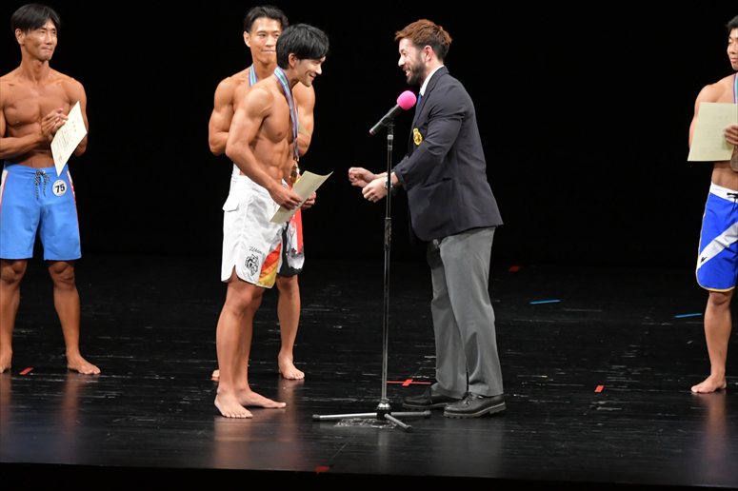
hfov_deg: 8.1
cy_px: 246
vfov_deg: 5.4
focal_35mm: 255
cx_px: 369
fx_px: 5225
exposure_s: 1/400
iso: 3200
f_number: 5.6
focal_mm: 170
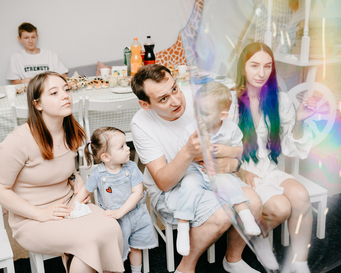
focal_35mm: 48
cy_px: 138
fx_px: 484
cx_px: 140
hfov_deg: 38.7
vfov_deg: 31.4
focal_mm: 42
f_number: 3.5
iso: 160
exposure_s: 1/160
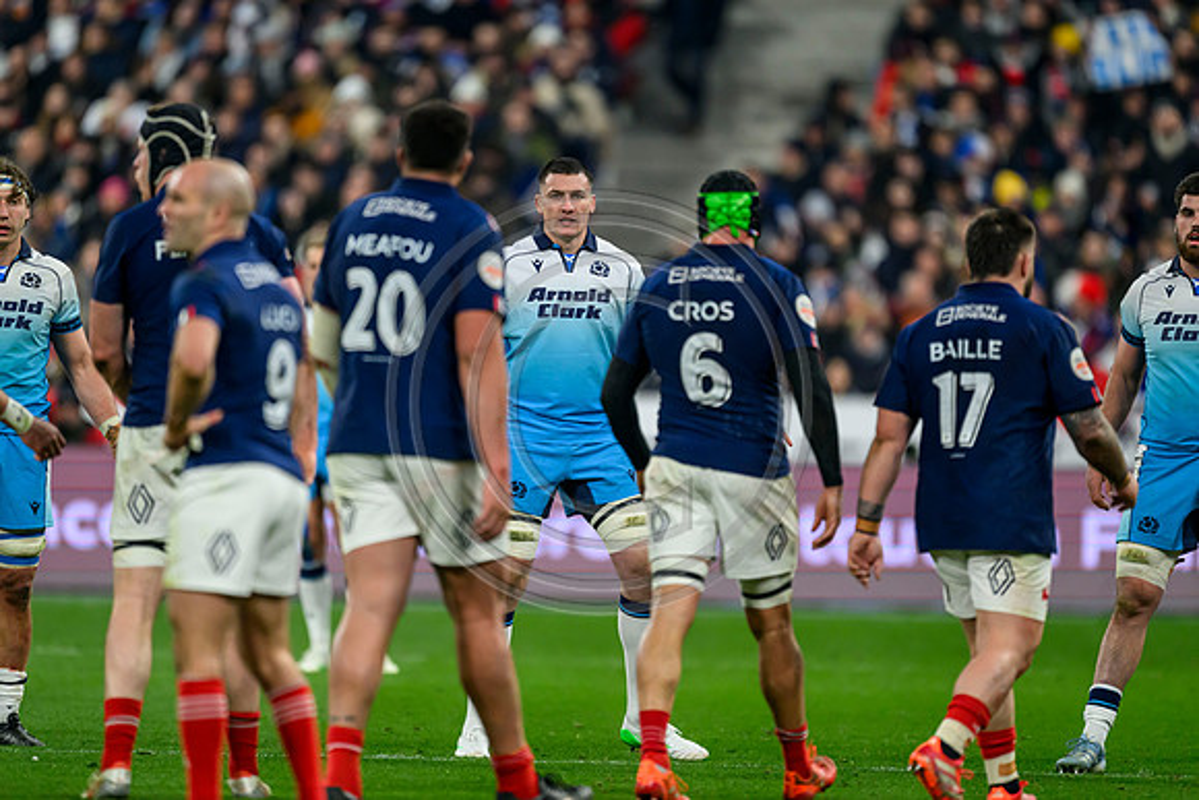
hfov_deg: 3.7
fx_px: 18655
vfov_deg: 2.5
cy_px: 400
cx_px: 600
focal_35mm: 560
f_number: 4
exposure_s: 1/1600
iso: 3200
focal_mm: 560
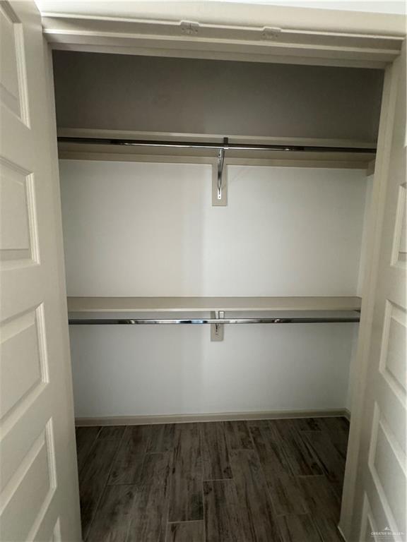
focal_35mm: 14
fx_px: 219
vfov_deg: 102.1
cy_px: 271
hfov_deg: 85.7
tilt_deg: -5.9
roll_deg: -0.9
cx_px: 204
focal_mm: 2.22
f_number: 2.2
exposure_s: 1/80
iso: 320
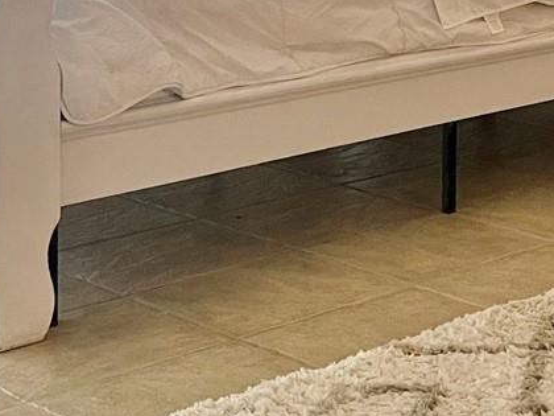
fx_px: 1584
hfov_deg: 17.3
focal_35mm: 99
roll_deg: -1.6
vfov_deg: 14.2
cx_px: 893
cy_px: -161
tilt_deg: -2.8
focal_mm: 5.1
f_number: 1.6
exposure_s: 1/60
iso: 200
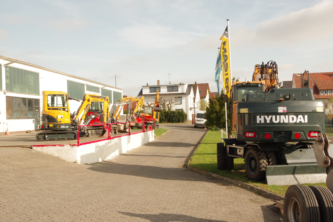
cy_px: 111
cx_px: 166
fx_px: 333
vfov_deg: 36.9
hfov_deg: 53.1
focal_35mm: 36
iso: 200
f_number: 14
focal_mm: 24
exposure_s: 1/60
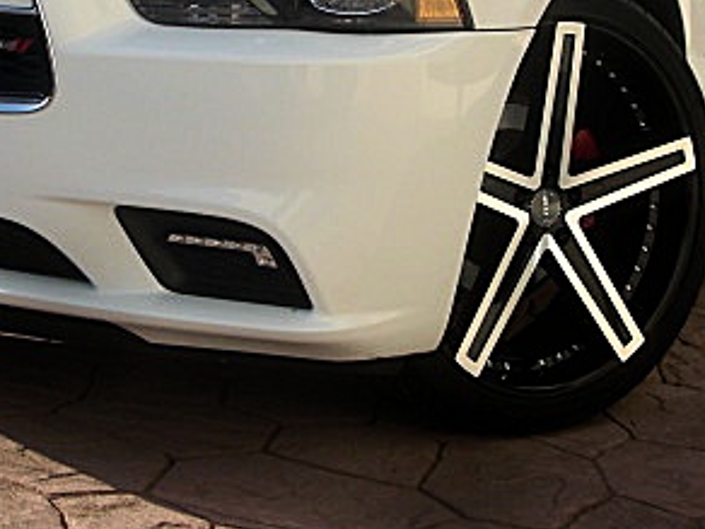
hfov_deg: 24.7
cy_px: 169
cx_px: 280
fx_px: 1609
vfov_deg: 18.6
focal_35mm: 79
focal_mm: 6.3
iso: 50
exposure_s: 1/640
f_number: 2.8
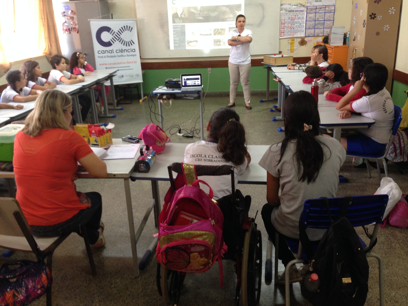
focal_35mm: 33
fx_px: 389
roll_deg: +3.9
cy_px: 153
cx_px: 204
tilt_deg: -20.7
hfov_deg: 55.4
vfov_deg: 42.9
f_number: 2.4
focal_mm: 4.12
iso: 125
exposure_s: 1/20
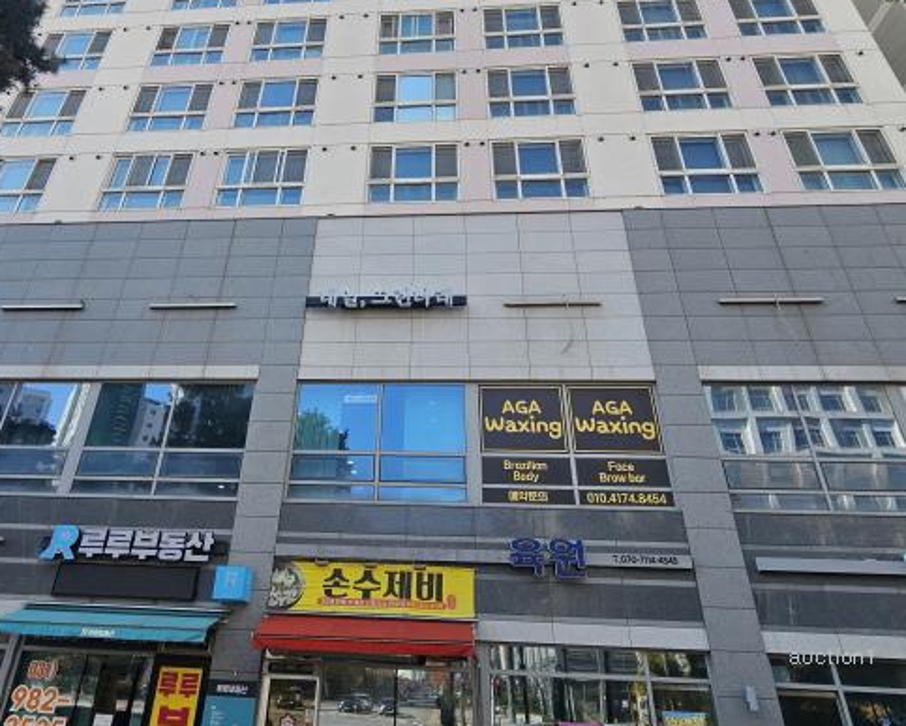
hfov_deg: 77.0
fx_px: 563
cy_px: 302
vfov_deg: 65.1
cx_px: 381
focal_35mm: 21
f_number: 2.2
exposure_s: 1/556
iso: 50
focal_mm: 2.2
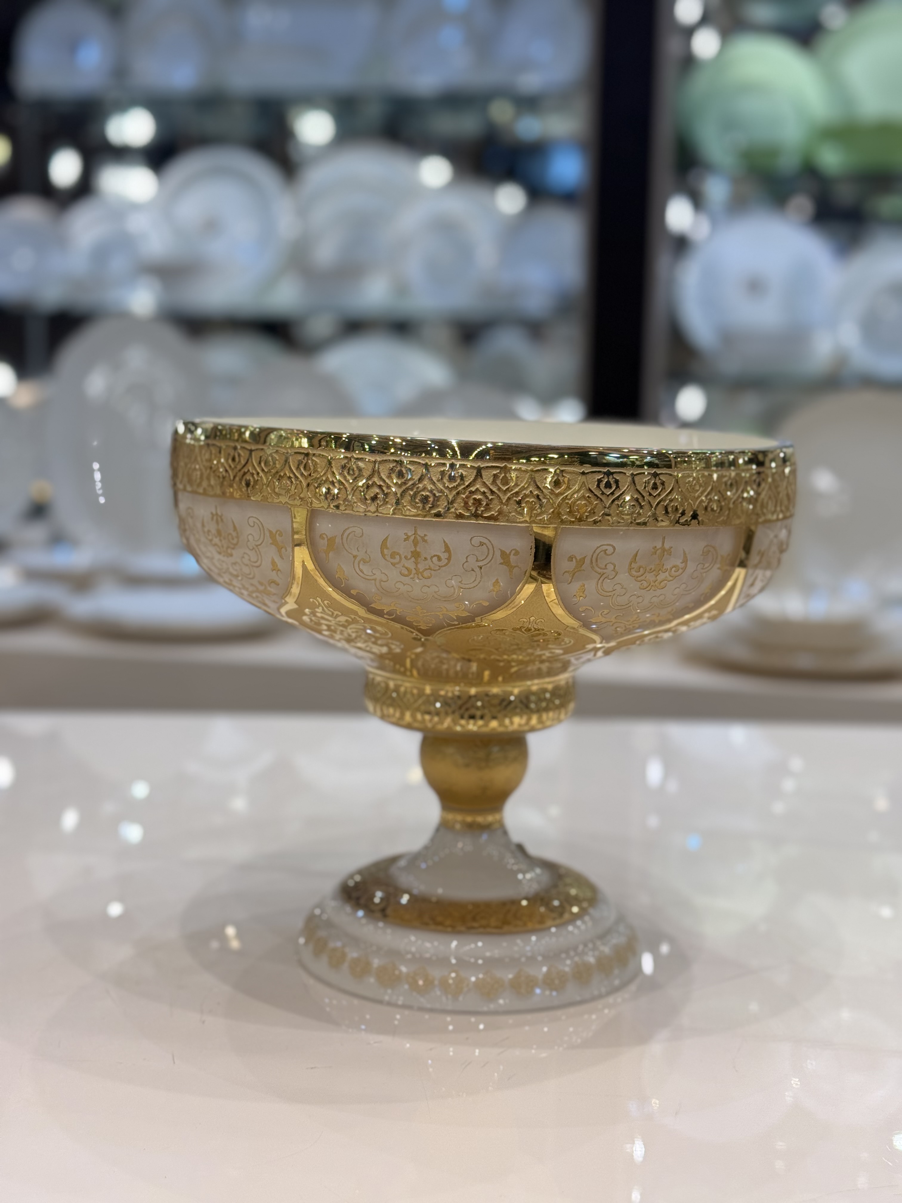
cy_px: 602
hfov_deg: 30.3
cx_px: 451
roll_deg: -2.1
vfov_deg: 39.7
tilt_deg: -7.5
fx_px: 1668
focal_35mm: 48
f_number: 1.78
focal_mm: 6.76
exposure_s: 1/180
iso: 64
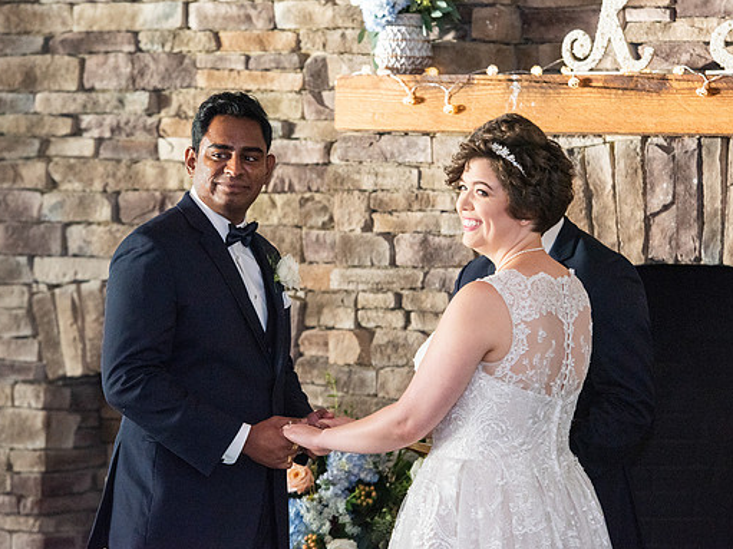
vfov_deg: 9.2
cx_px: 365
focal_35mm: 162
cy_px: 277
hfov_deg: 12.2
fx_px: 3430
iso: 2000
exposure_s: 1/640
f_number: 4
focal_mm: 140
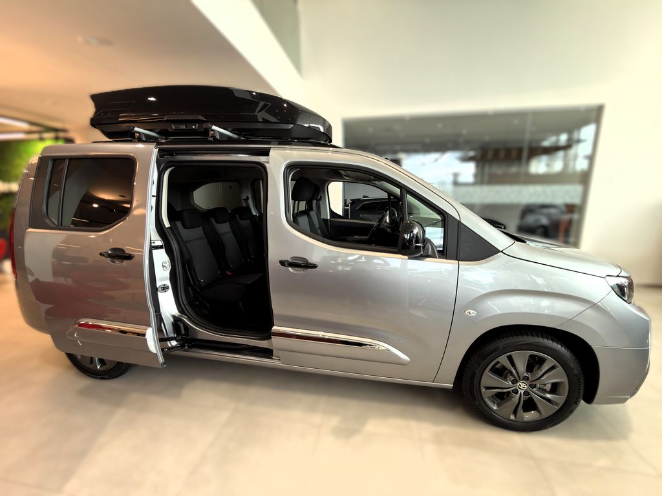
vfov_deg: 85.7
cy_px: 248
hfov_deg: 102.1
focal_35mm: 14
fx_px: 268
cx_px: 331
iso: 64
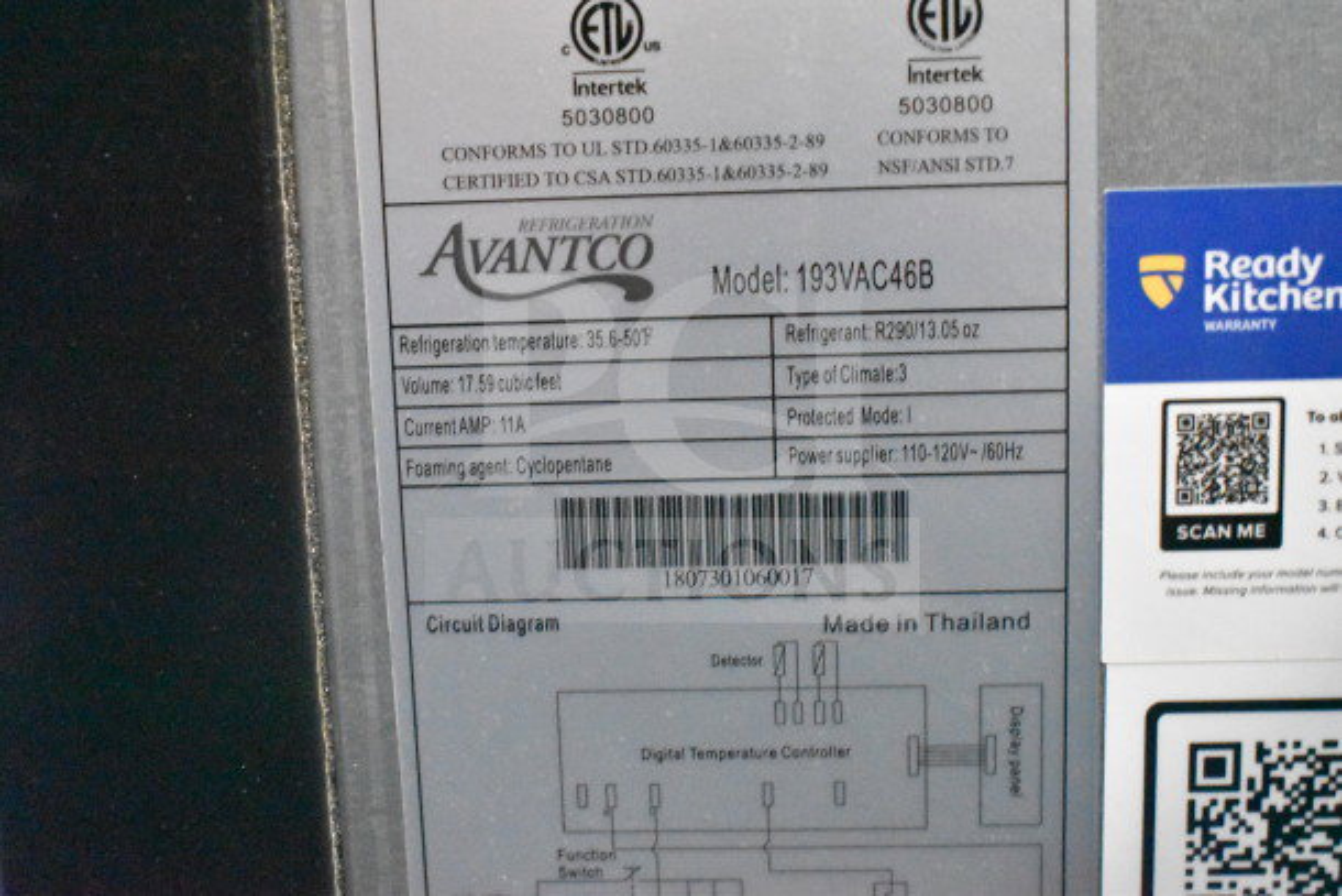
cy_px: 448
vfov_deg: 30.9
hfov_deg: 45.0
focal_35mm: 44
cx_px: 671
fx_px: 1622
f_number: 4.2
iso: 25600
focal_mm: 29
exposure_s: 1/30
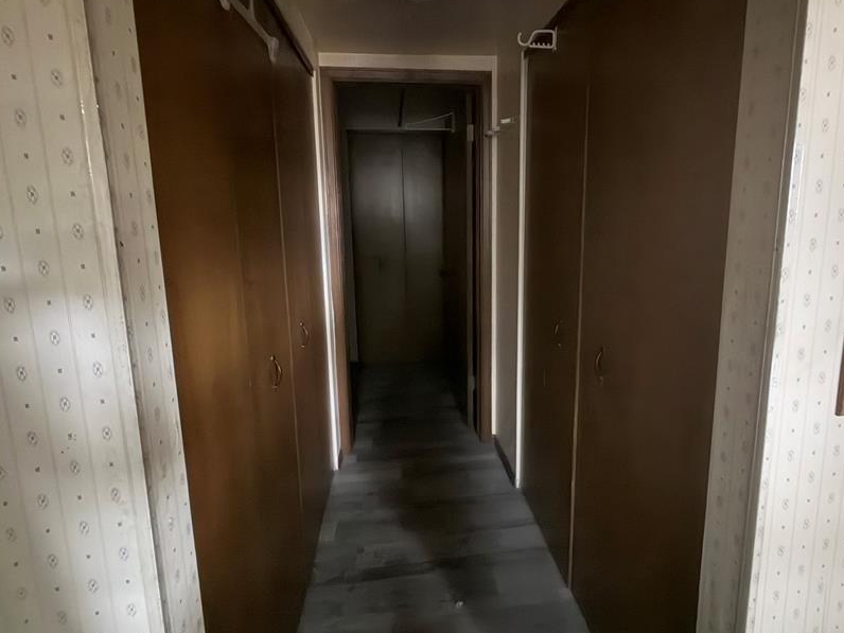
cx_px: 450
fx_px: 439
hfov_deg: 87.6
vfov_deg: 71.3
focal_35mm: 18
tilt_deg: -8.2
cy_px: 275
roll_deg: +1.1
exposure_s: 1/30
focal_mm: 2.22
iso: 1250
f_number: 2.2
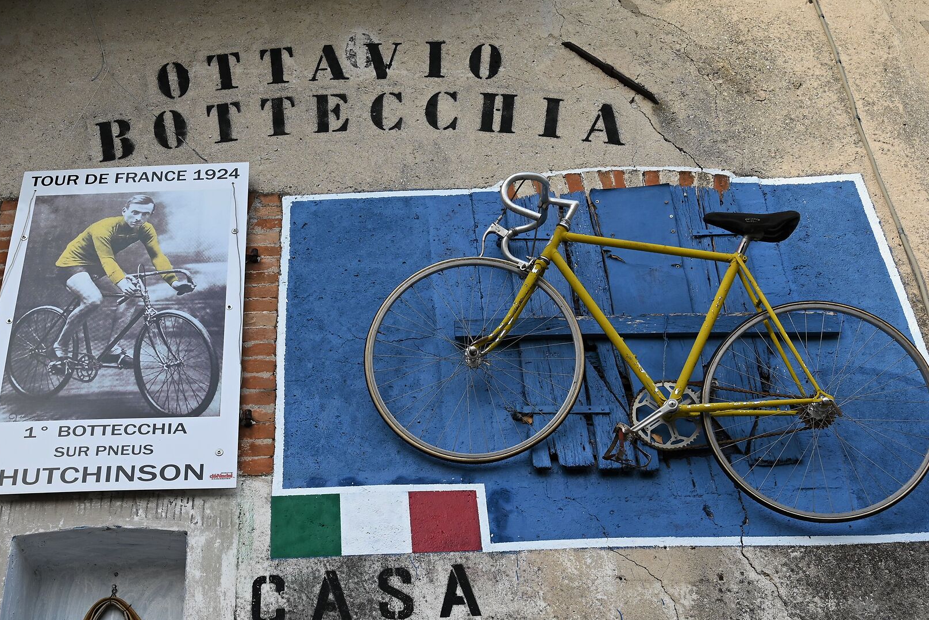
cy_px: 367
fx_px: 1188
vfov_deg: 29.2
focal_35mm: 46
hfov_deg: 42.4
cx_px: 341
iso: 100
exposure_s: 1/160
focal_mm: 31
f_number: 6.3
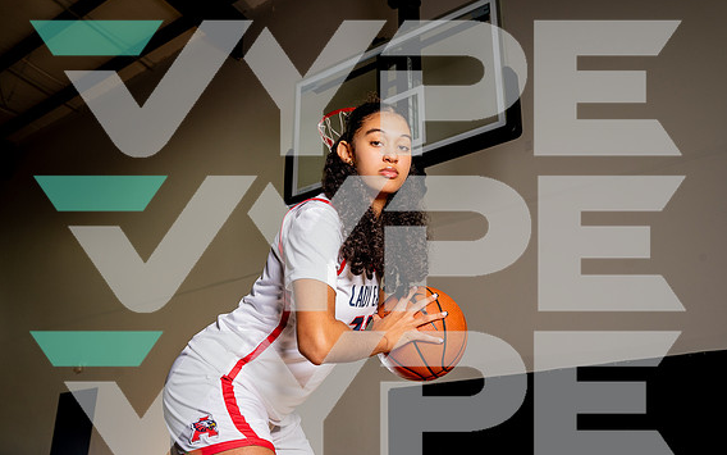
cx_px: 360
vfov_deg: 36.3
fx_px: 693
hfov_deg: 55.3
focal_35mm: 35
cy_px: 244
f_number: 7.1
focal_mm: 33.6
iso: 640
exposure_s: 1/200
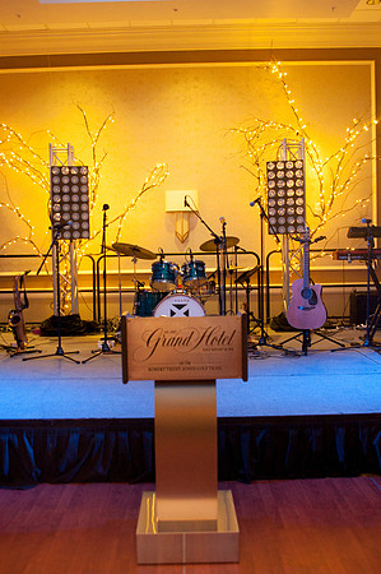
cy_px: 287
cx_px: 190
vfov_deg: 53.2
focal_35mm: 36
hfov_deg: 36.8
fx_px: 573
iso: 1000
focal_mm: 24
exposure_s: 1/30
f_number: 3.5
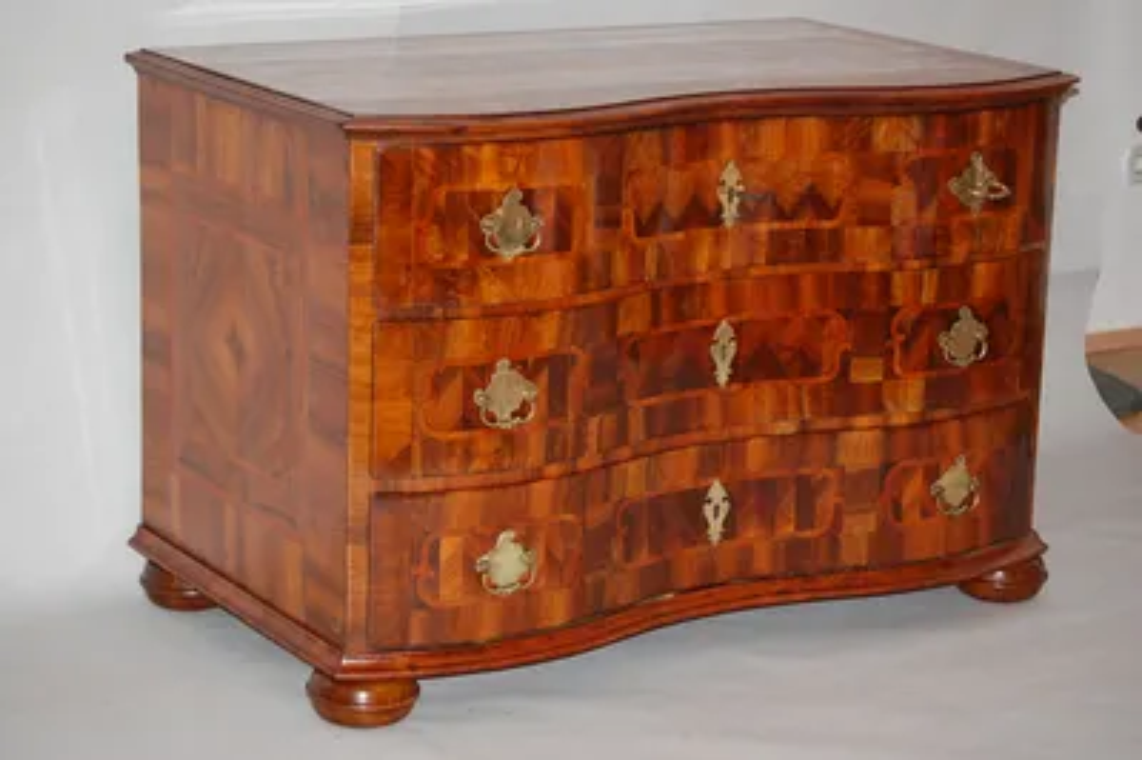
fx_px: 2615
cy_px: 380
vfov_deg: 16.5
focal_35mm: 82
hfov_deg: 24.6
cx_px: 571
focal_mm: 55
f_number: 4
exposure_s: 1/60
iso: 400
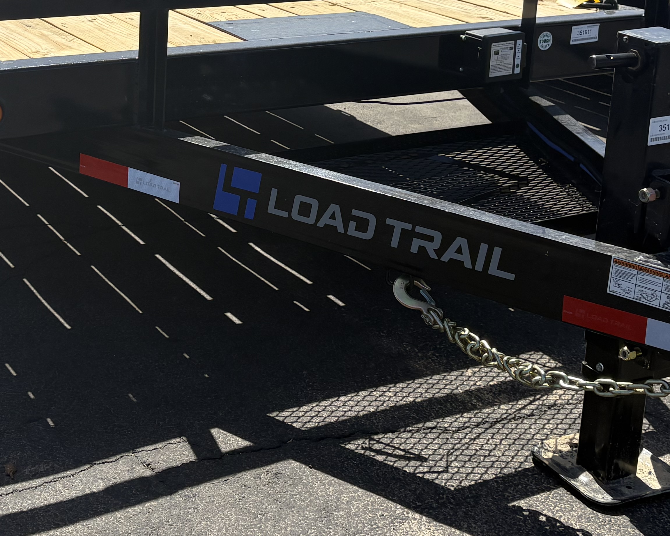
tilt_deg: -11.0
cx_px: 207
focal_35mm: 63
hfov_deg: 29.7
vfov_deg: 23.5
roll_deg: -0.4
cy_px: 46
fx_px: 1249
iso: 50
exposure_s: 1/3448
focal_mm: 5.96
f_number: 1.6
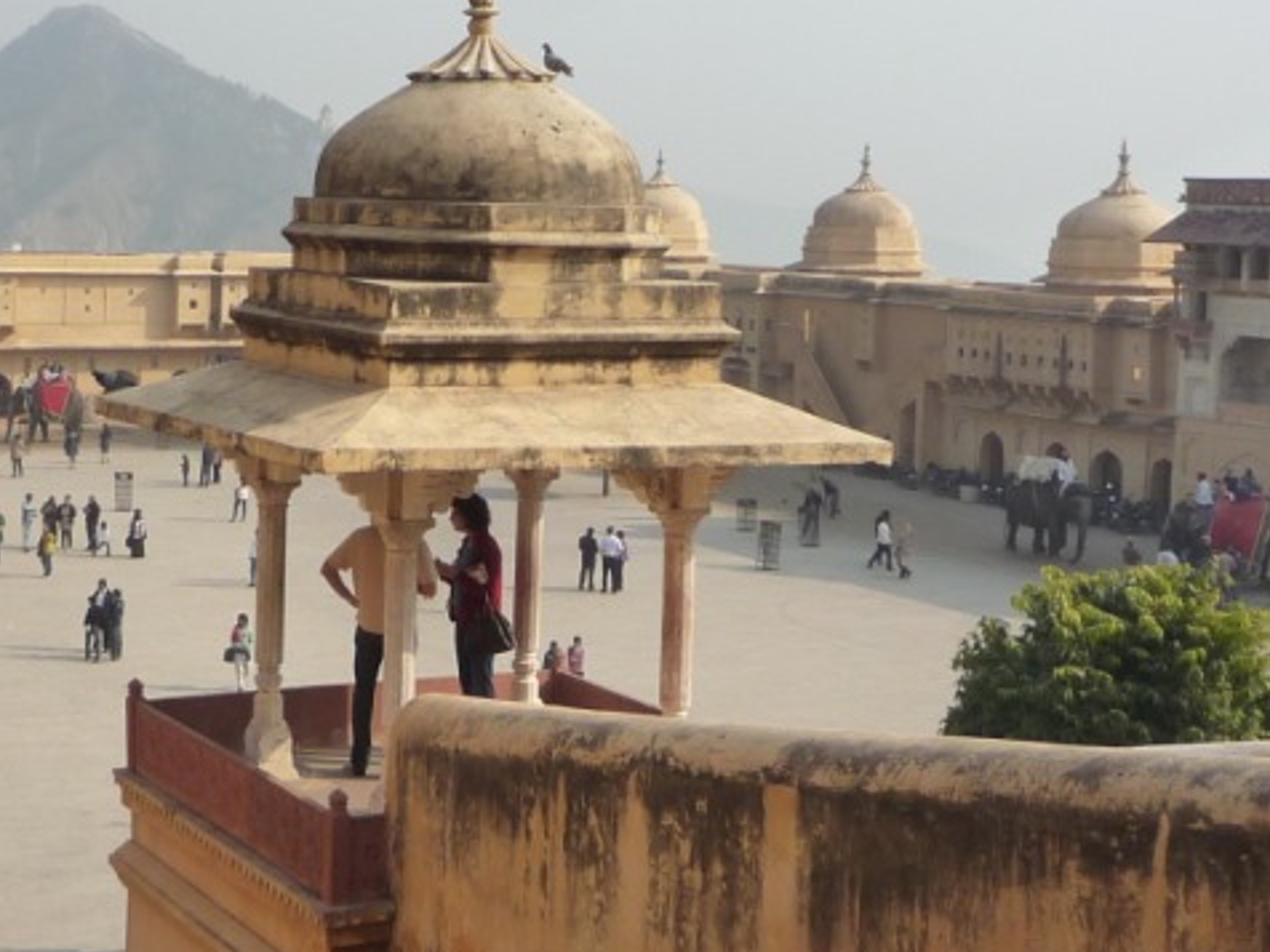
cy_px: 357
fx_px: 2311
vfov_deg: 23.2
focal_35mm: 63
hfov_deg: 30.1
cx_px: 277
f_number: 4
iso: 160
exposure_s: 1/800
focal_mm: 4.4
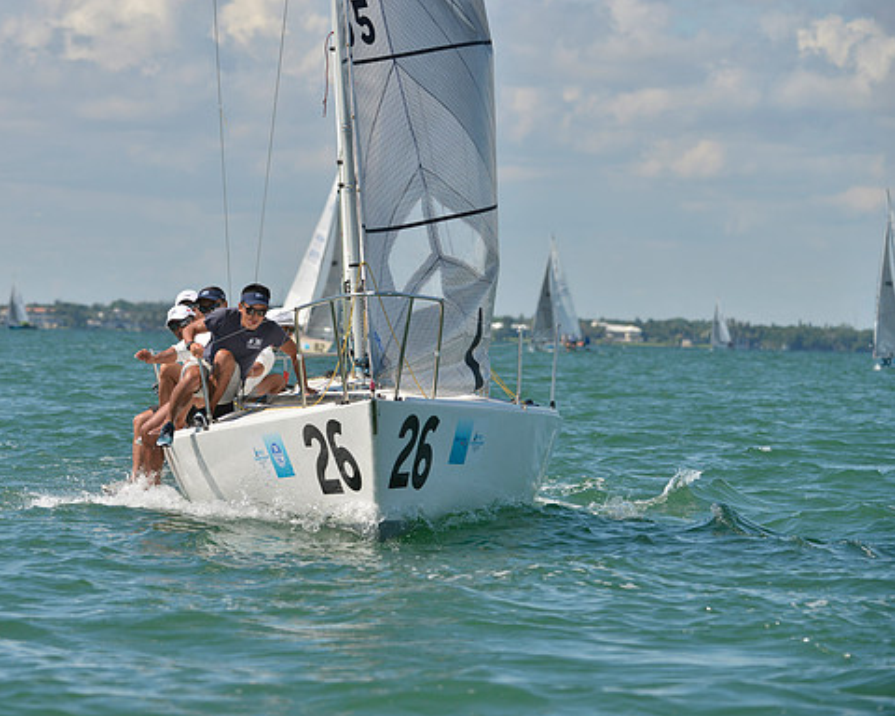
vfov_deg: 6.8
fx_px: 6013
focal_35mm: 227
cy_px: 359
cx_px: 358
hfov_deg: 8.5
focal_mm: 200
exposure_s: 1/1000
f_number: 7.1
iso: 200
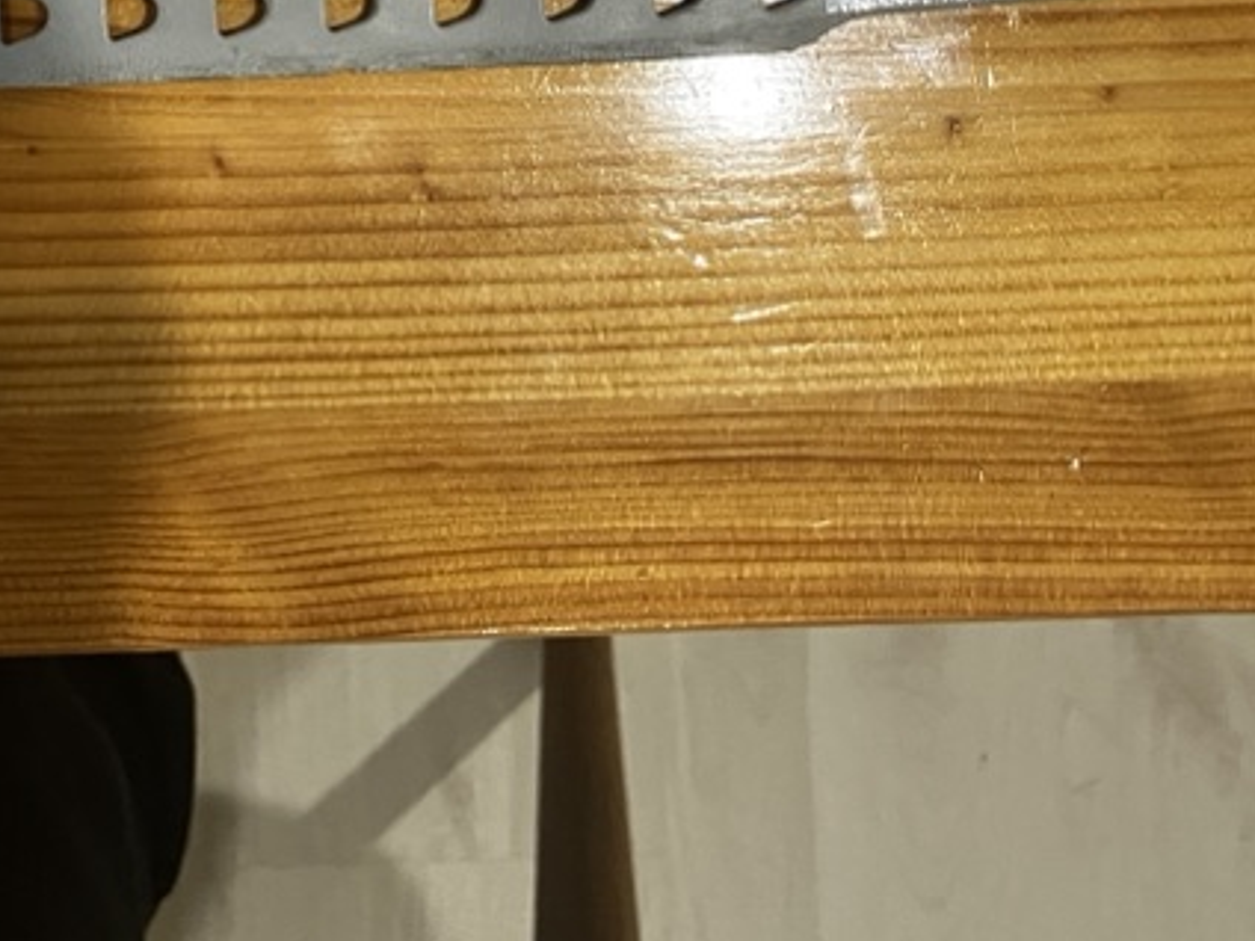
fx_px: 2393
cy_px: -101
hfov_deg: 27.1
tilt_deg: -87.3
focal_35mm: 66
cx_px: -107
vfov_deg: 21.1
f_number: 1.8
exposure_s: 1/50
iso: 200
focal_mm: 3.99
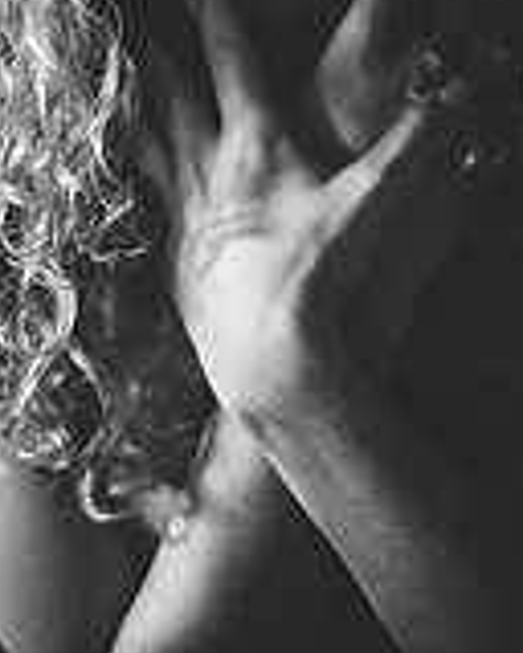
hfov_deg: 6.9
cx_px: 241
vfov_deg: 8.6
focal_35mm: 224
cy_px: 135
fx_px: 4334
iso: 320
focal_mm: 85
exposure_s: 1/200
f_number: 1.8
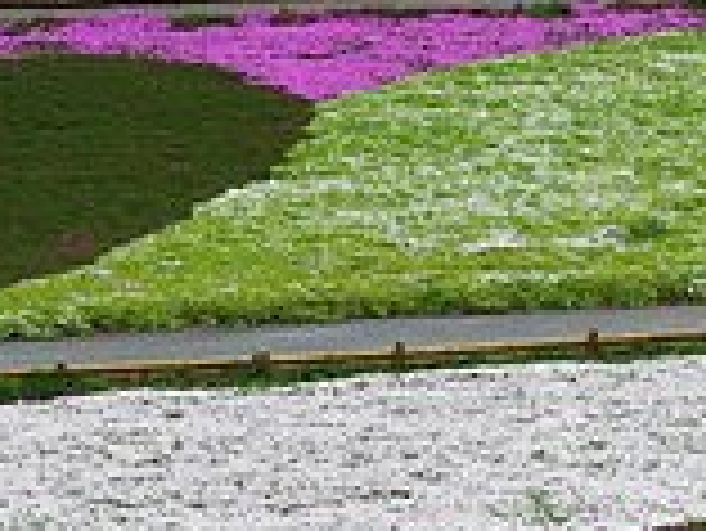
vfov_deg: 5.8
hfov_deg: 7.7
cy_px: 538
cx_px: 598
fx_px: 5246
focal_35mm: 257
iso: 400
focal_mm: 55
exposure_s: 1/500
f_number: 11
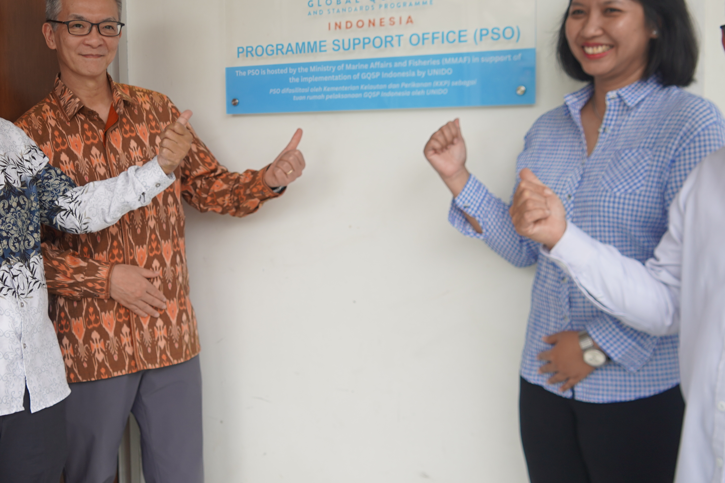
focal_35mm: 51
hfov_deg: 38.2
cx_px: 208
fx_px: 1027
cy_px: 233
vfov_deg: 26.5
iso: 125
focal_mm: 24
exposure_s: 1/160
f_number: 4
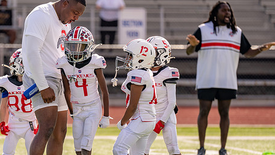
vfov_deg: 3.3
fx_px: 2684
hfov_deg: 5.9
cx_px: 64
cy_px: 94
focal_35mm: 368
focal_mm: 200
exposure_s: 1/2000
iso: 100
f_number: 2.8
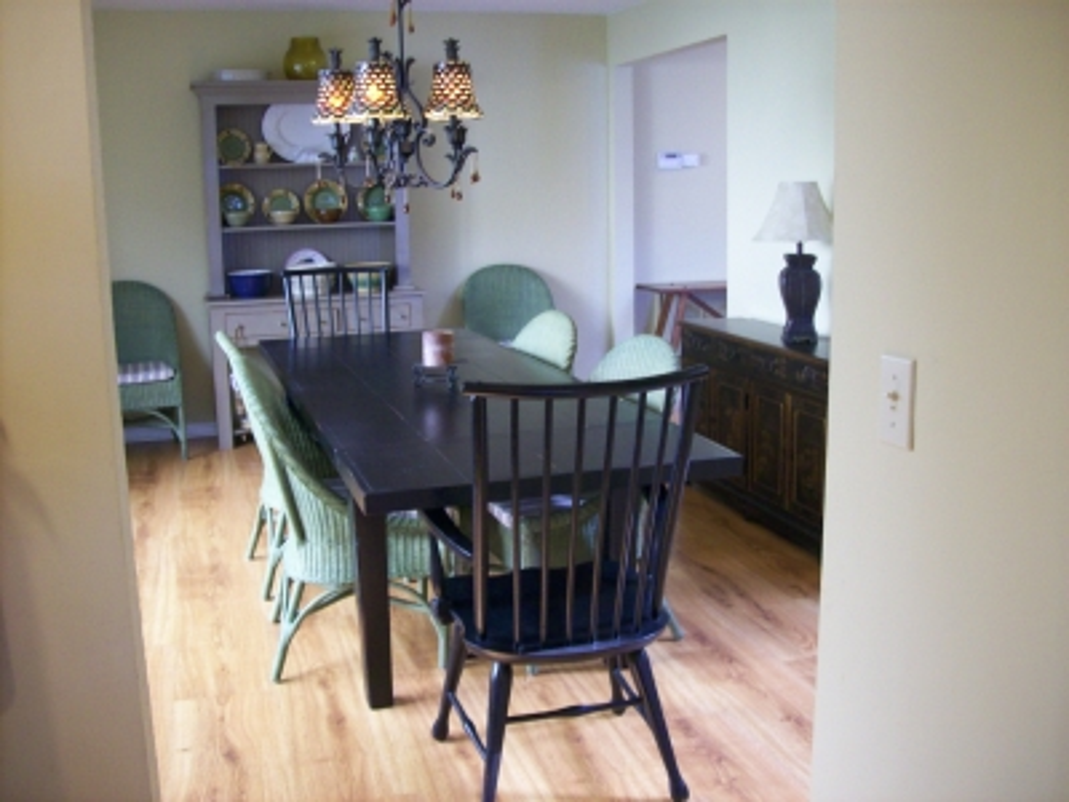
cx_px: 534
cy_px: 401
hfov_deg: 51.4
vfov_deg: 39.7
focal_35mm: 36
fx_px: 1112
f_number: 2.7
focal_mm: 6
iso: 160
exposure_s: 1/21.4
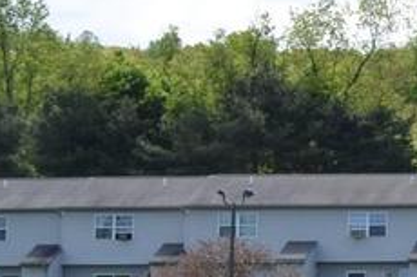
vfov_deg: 5.6
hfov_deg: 7.5
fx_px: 2824
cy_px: -9
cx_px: 1193
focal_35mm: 244
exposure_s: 1/320
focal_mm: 26
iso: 200
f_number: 8
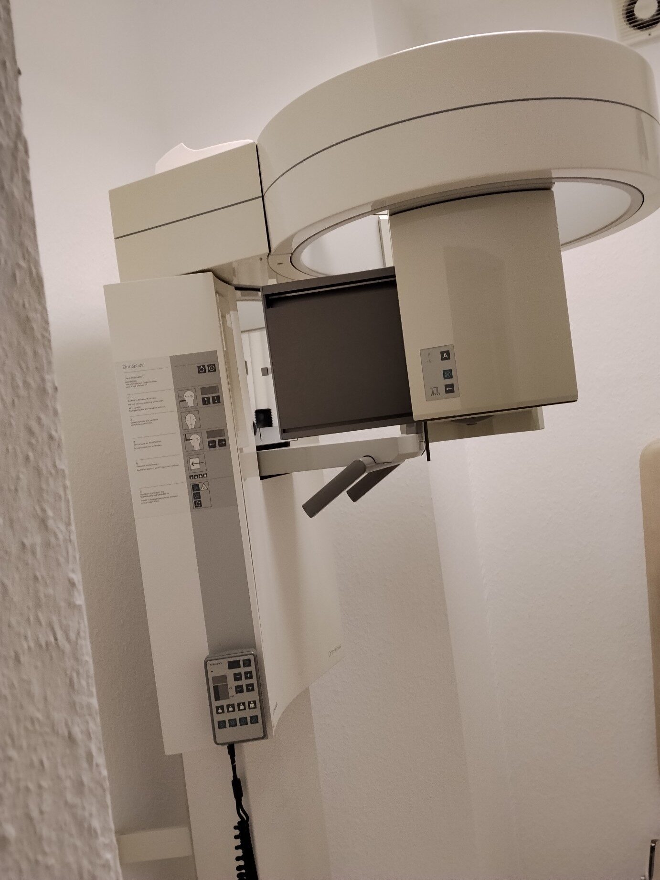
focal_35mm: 29
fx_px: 737
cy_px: 440
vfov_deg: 61.7
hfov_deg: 48.2
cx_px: 330
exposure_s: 1/50
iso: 200
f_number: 1.8
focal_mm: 4.22
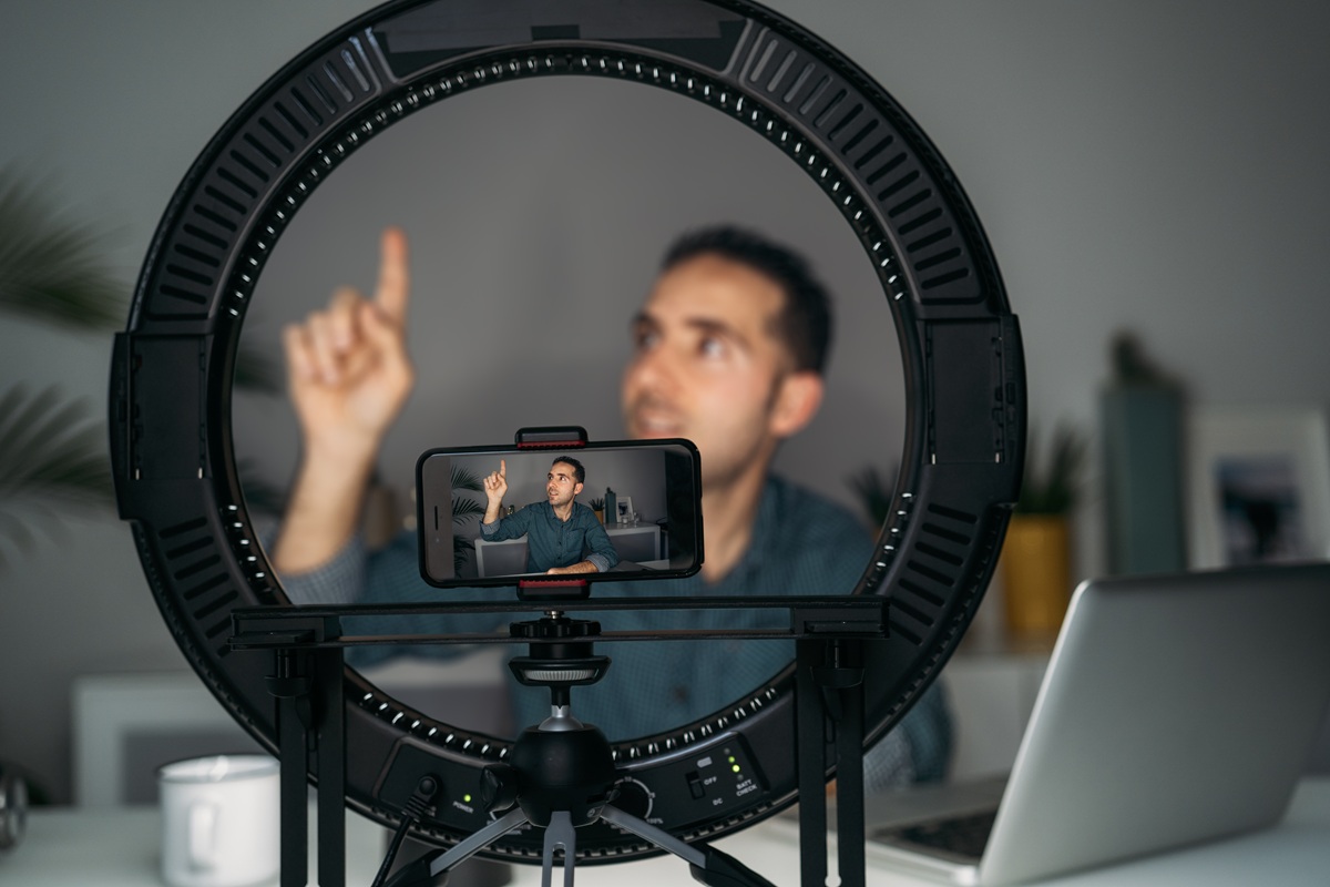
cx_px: 665
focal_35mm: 40
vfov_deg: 33.4
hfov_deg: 48.5
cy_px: 444
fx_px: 1478
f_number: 2
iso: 640
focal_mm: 40
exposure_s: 1/1000
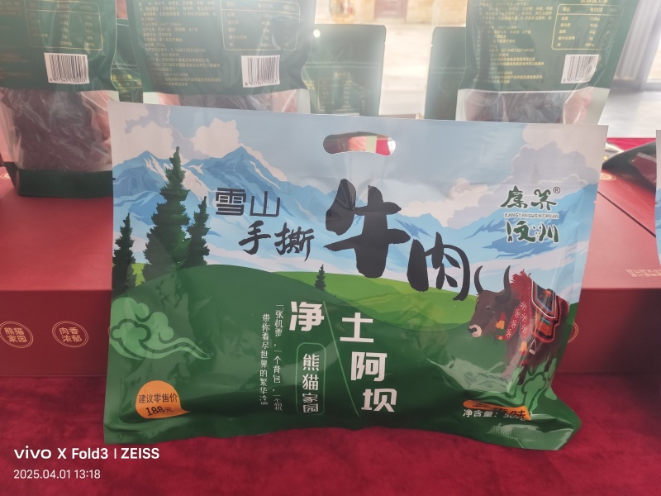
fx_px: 439
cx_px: 330
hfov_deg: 73.9
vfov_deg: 58.9
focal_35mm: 23
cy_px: 248
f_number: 1.75
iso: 117
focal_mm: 5.5
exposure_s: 1/100
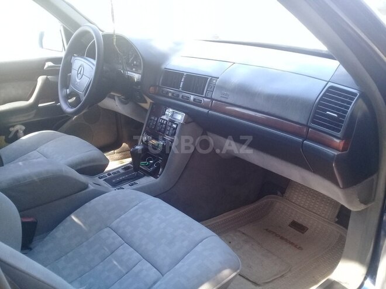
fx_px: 346
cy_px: 144
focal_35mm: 31
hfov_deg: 58.4
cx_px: 193
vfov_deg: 45.4
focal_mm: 3.3
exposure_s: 1/50
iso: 80
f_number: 2.2
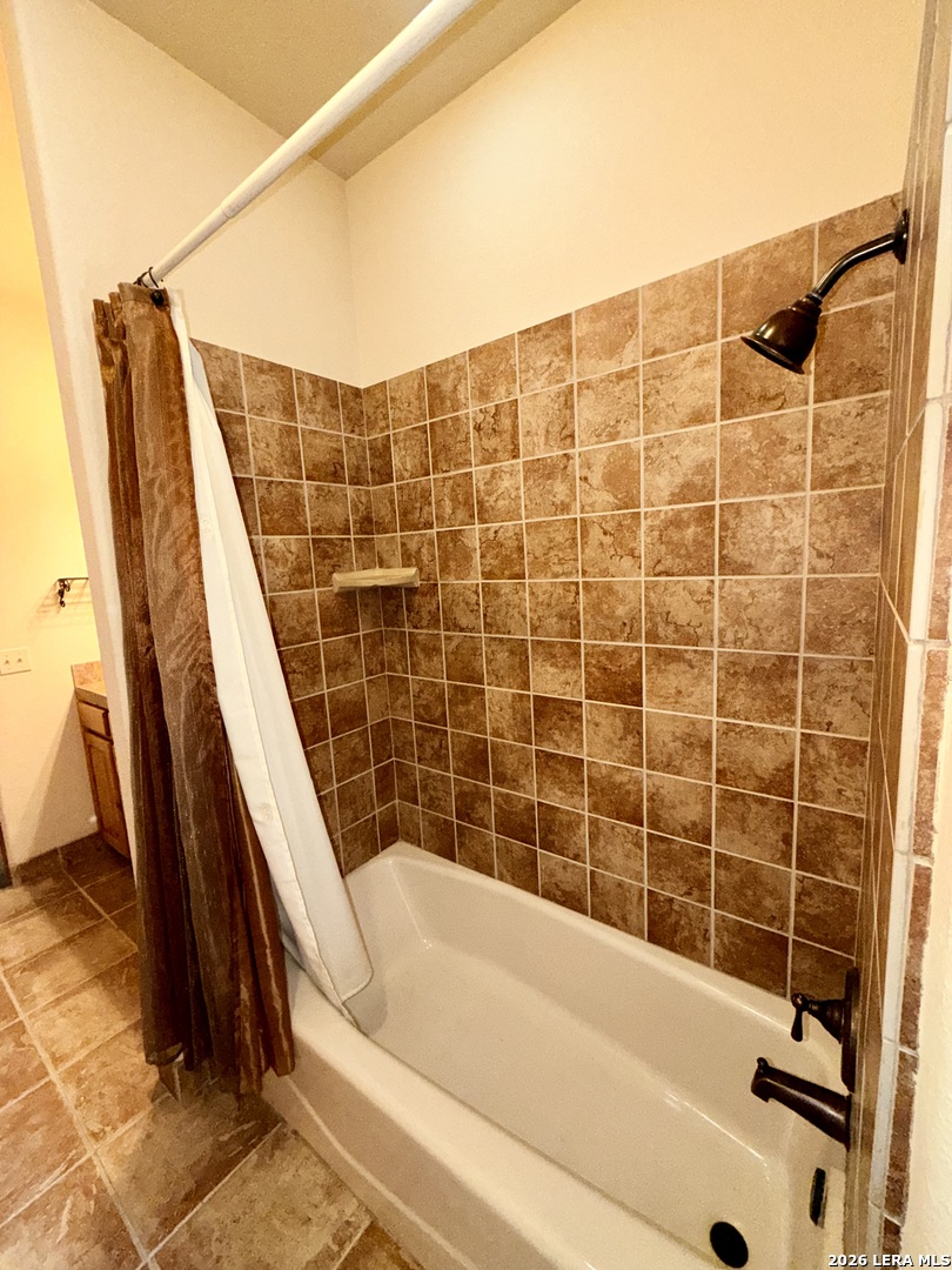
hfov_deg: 85.7
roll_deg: +3.4
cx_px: 476
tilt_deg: -8.6
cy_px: 635
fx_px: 513
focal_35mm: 14
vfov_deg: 102.1
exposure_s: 1/60
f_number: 2.2
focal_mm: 2.22
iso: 125
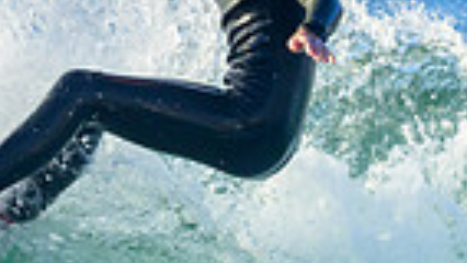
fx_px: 50281
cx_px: 219
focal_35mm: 4059
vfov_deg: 0.3
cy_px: 444
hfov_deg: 0.5
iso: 1250
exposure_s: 1/2000
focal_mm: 800
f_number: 6.3
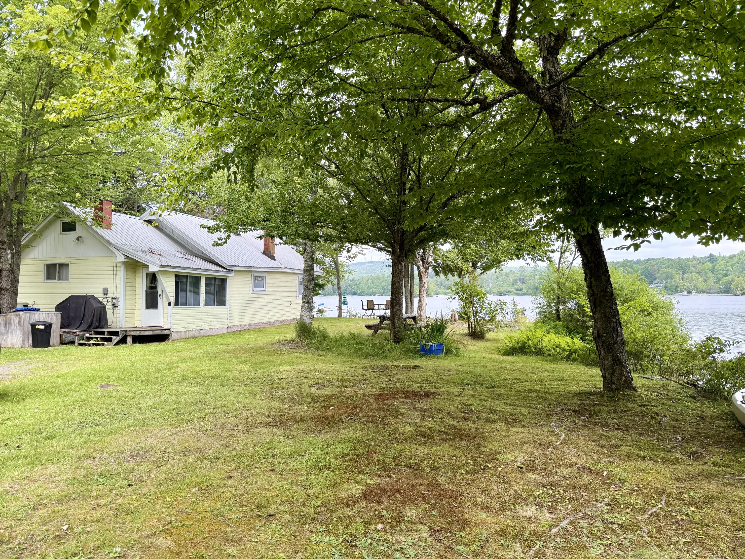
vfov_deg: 56.8
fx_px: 517
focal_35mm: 24
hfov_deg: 71.6
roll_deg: +0.1
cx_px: 372
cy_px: 280
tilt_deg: +1.0
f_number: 1.78
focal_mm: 6.76
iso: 100
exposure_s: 1/898
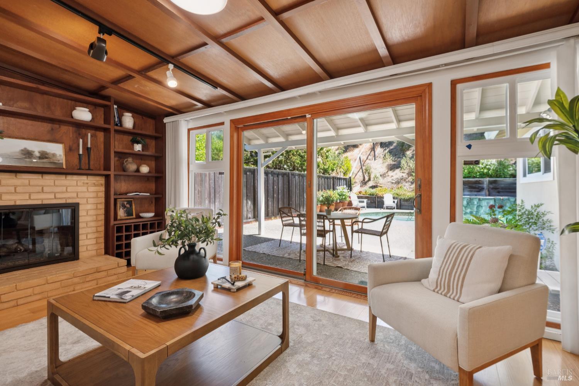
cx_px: 290
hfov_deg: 96.7
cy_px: 193
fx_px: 257
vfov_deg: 73.7
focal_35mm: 16
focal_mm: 16
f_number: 8
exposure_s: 1/30
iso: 200
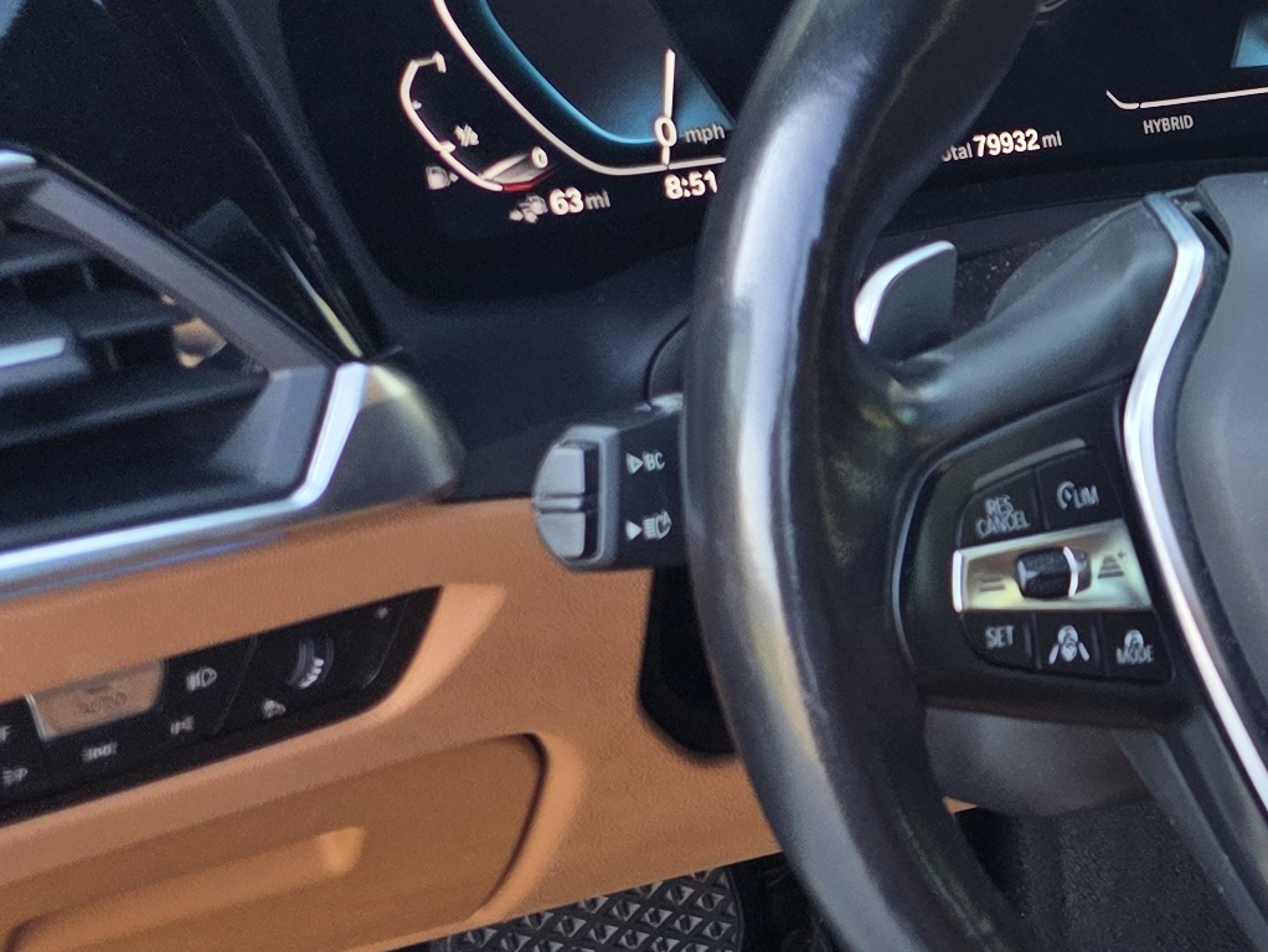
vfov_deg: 16.3
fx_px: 3298
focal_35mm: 90
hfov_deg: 17.5
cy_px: 743
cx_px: 2315
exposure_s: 1/180
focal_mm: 6.3
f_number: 1.7
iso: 80
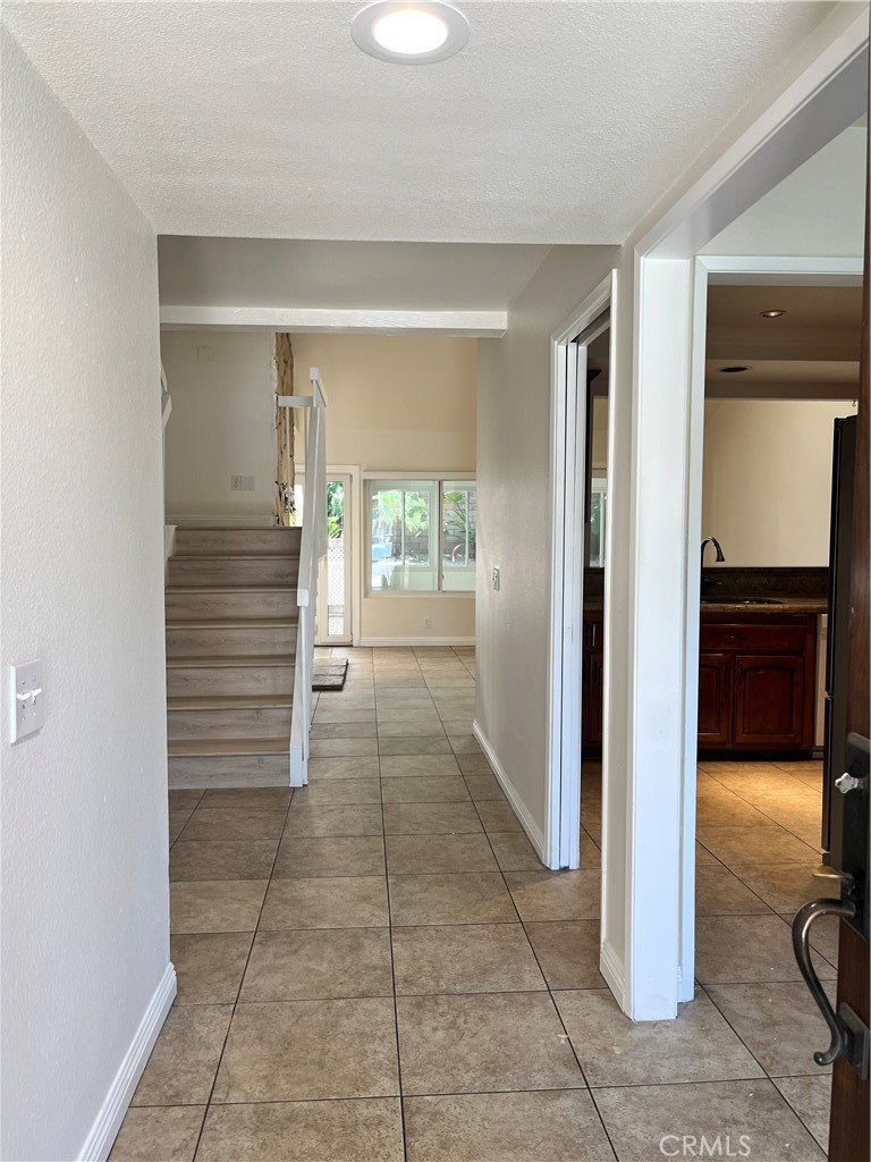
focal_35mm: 26
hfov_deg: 53.1
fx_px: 872
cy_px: 581
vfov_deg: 67.3
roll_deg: +0.6
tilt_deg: -4.3
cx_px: 436
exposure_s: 1/120
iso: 100
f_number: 1.6
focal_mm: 5.1
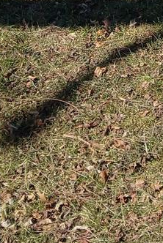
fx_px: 847
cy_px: -308
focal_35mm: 125
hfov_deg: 10.6
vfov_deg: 13.1
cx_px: 239
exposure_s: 1/375
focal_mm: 3.98
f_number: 1.8
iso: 20
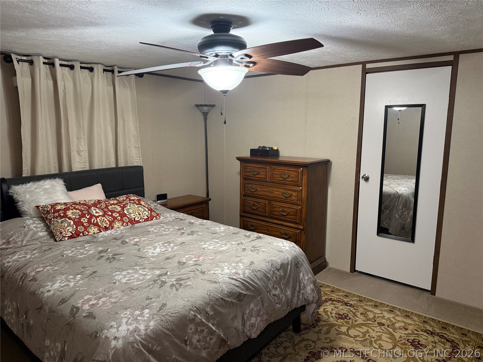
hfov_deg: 71.6
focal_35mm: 24
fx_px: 335
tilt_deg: -8.8
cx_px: 242
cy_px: 181
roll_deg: +0.4
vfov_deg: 56.8
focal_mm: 6.76
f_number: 1.78
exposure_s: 1/60
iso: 320
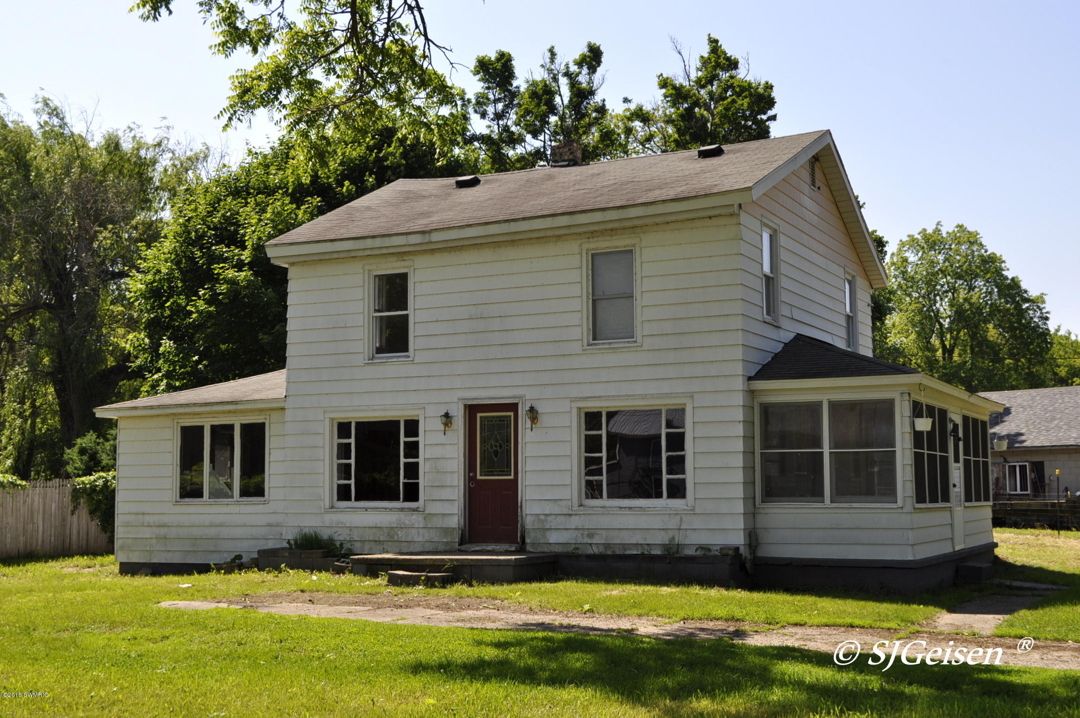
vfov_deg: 29.8
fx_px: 1348
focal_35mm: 45
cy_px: 359
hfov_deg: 43.7
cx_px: 540
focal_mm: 30
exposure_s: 1/320
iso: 200
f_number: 9
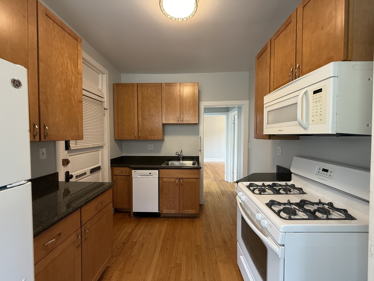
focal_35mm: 14
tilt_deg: -0.6
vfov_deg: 85.7
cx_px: 187
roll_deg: -0.1
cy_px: 140
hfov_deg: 102.1
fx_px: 151
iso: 200
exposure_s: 1/60
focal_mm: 2.22
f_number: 2.2
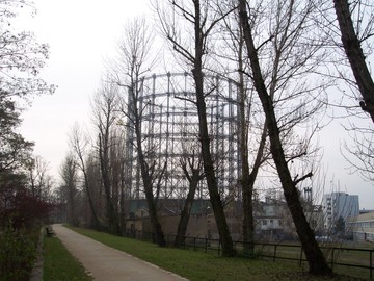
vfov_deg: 37.7
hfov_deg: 49.0
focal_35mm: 38
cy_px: 140
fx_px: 411
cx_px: 187
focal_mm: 8
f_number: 4.8
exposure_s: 1/350
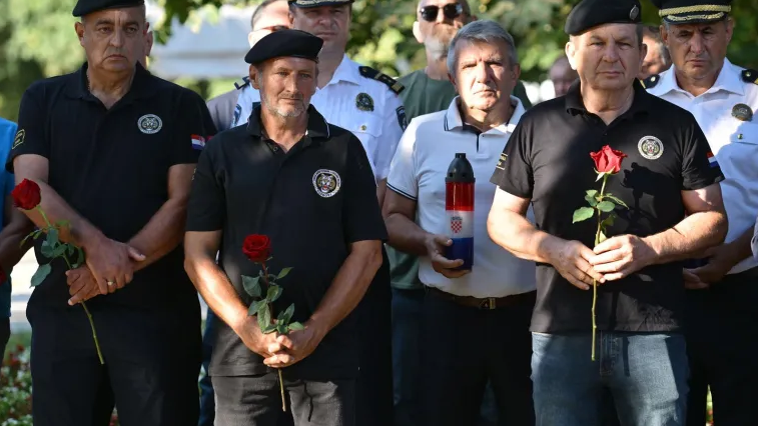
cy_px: 180
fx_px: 2854
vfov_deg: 8.5
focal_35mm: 142
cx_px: 378
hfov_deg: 15.1
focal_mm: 135
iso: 250
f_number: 5
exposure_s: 1/500
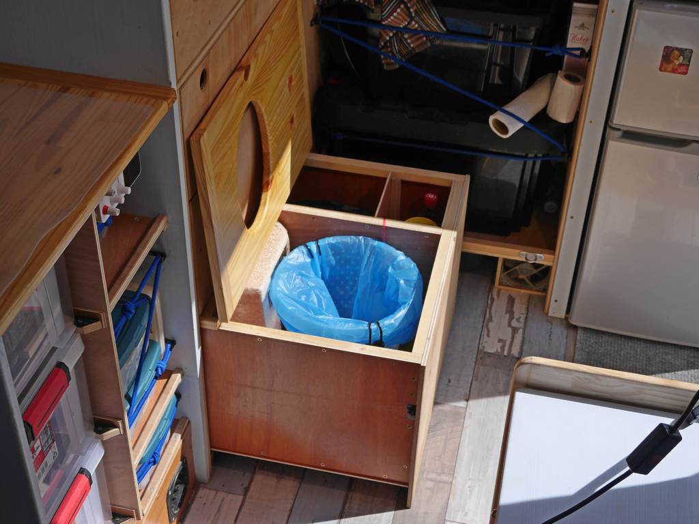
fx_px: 1010
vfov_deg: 29.1
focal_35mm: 50
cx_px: 350
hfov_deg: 38.2
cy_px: 262
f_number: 5
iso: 200
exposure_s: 1/1000
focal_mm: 25
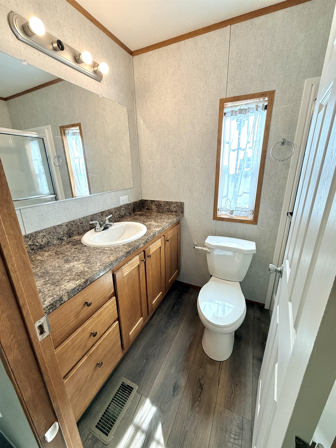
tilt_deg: -18.3
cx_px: 168
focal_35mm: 14
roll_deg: +1.6
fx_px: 181
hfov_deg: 85.7
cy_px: 224
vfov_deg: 102.1
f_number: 2.2
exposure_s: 1/120
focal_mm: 2.22
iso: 125
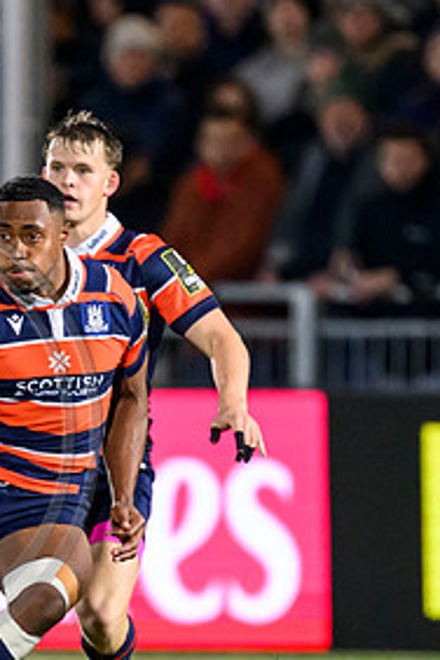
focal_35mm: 1495
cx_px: -11
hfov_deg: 0.9
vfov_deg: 1.4
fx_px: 27406
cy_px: 427
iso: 5000
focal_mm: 400
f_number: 2.8
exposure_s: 1/1250
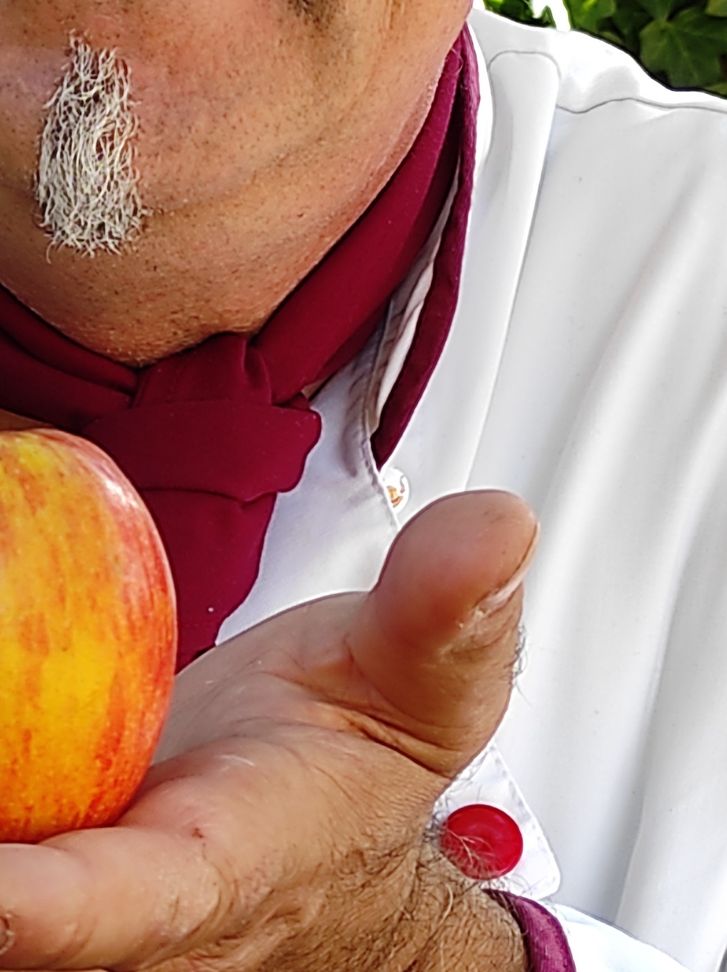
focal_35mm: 81
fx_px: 2271
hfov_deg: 16.5
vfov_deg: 24.1
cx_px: -389
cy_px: 532
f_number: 1.89
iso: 102
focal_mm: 5.43
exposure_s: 1/100
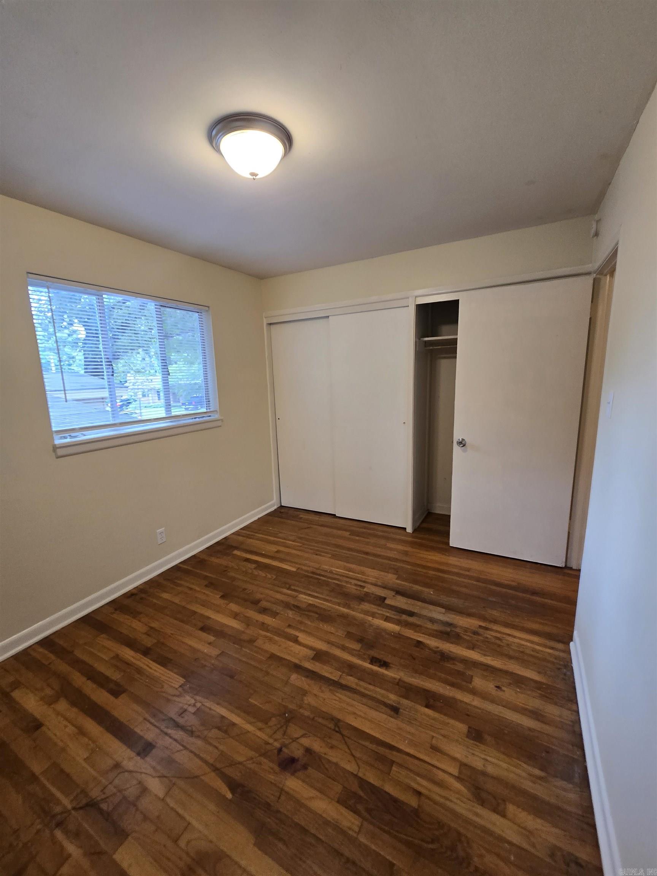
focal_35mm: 13
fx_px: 329
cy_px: 438
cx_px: 328
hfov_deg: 89.9
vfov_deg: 106.2
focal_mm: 2.2
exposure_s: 1/60
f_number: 2.2
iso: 160
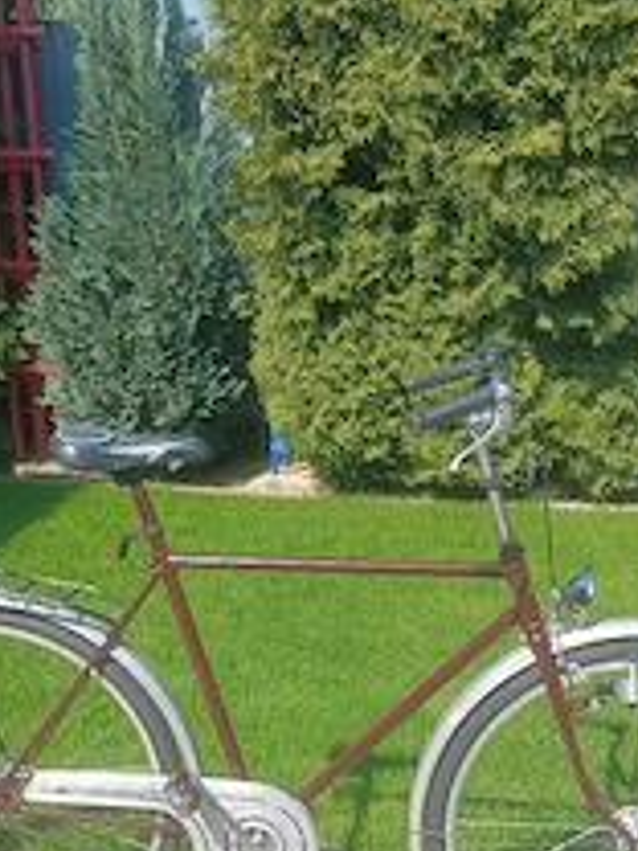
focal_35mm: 48
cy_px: 646
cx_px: 262
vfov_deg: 38.5
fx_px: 1180
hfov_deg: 30.2
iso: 32
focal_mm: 4.6
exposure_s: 1/278
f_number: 1.8
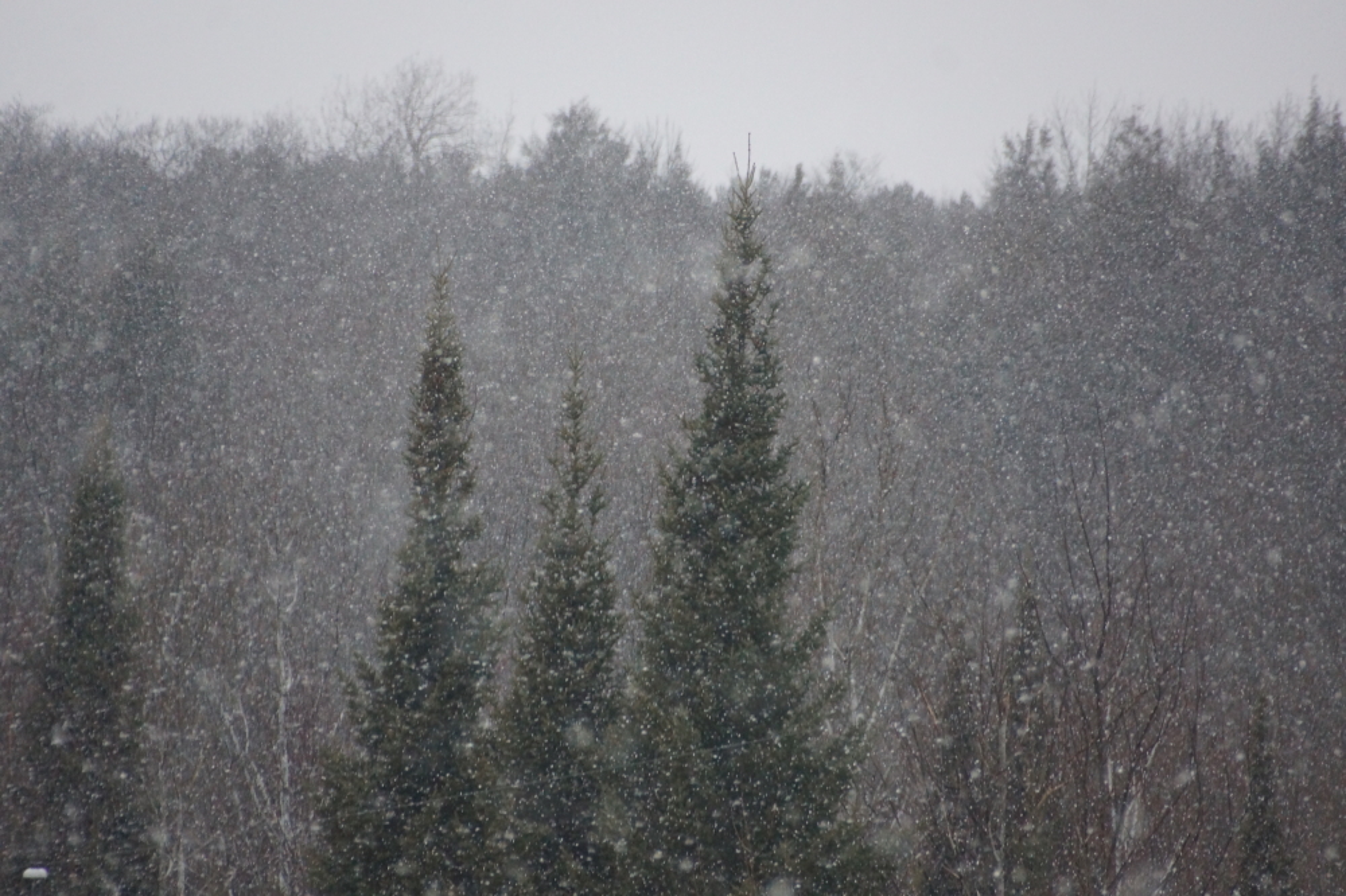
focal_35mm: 375
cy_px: 448
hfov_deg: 5.5
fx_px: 14015
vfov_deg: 3.7
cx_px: 673
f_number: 6.3
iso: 1600
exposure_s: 1/320
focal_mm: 250
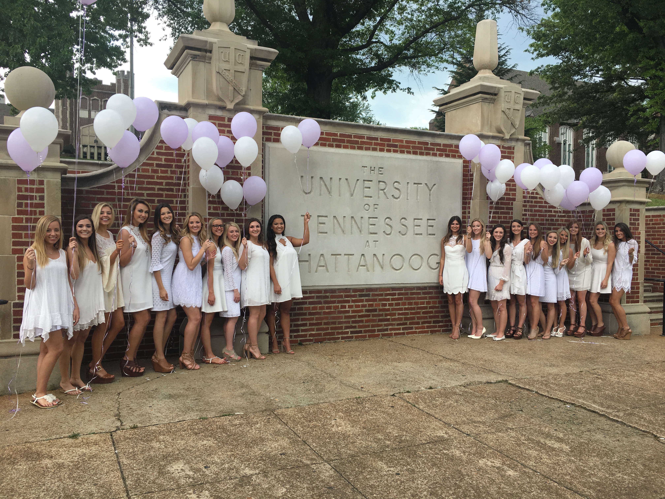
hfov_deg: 61.7
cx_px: 332
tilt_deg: -0.8
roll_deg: -0.8
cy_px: 250
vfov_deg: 48.2
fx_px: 557
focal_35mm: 29
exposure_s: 1/167
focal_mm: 4.15
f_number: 2.2
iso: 25
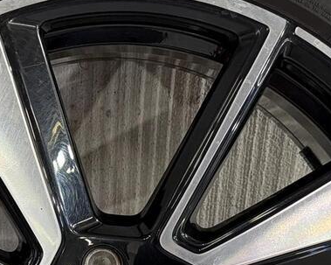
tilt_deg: -34.6
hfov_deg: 21.3
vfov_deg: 16.7
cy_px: 295
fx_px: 872
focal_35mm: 89
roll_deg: -1.0
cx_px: 89
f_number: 1.78
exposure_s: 1/100
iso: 200
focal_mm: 6.76
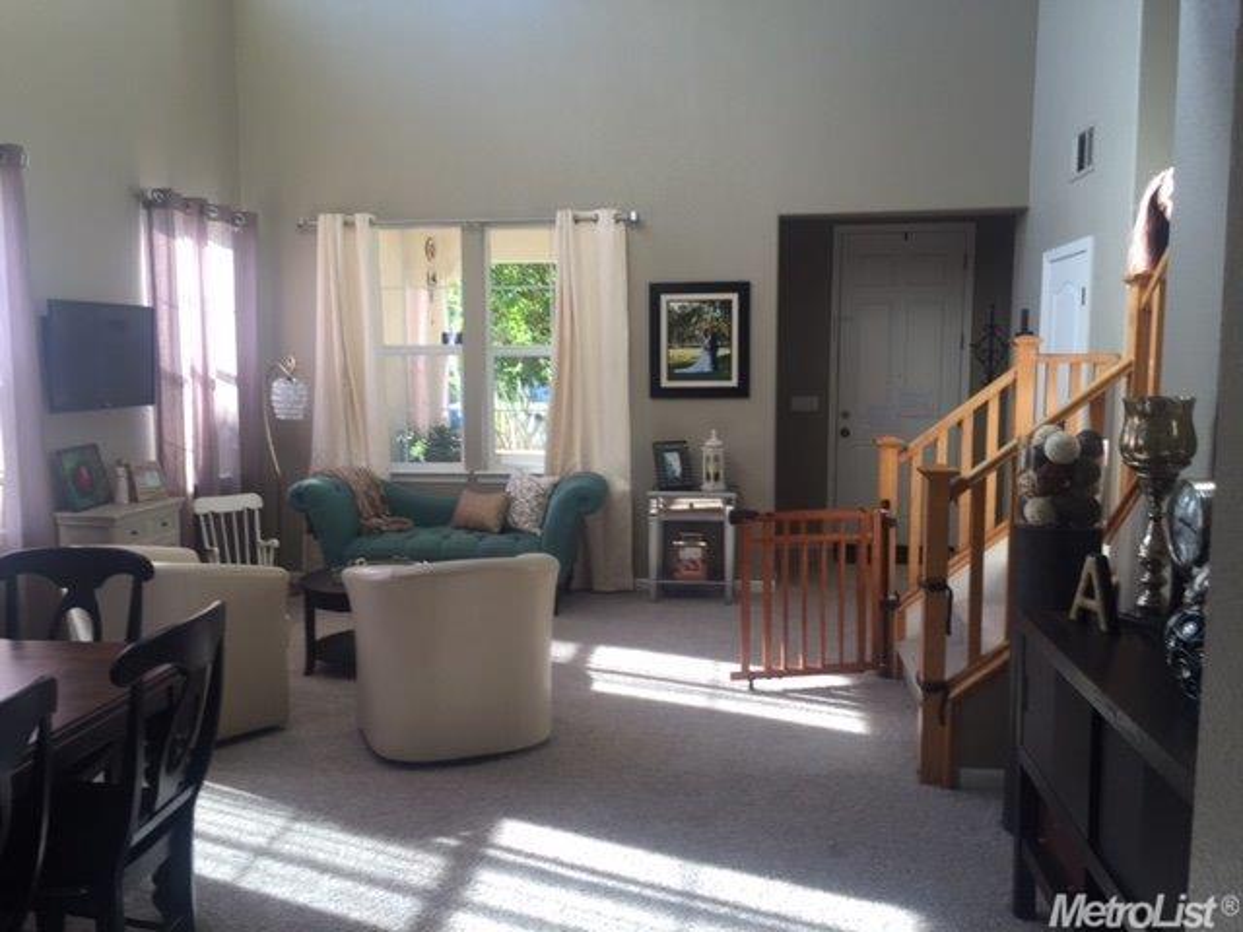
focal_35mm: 29
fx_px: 1041
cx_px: 622
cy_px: 466
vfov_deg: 48.2
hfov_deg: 61.7
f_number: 2.2
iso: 32
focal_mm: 4.15
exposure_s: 1/60
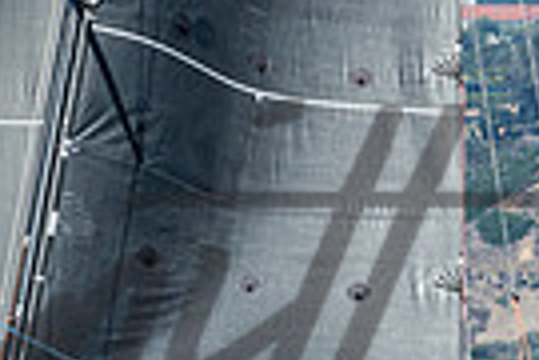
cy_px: 538
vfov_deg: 1.2
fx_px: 16992
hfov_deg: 1.8
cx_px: -159
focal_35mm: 1135
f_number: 9
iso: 320
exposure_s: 1/320
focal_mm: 195
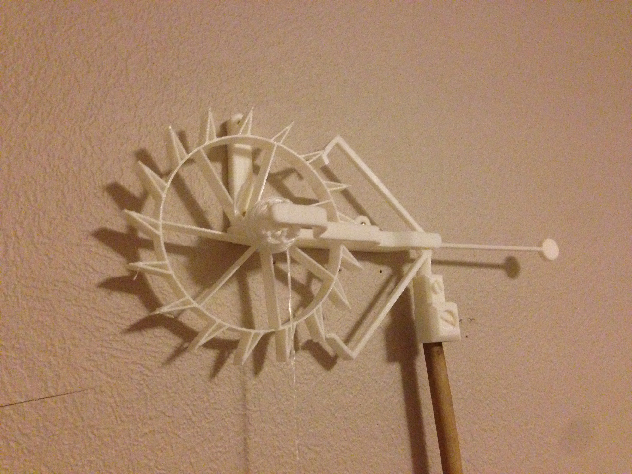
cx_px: 316
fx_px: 602
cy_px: 237
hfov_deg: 55.4
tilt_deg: +13.1
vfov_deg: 42.9
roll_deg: +2.2
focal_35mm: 33
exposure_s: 1/15
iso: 500
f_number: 2.4
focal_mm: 4.12
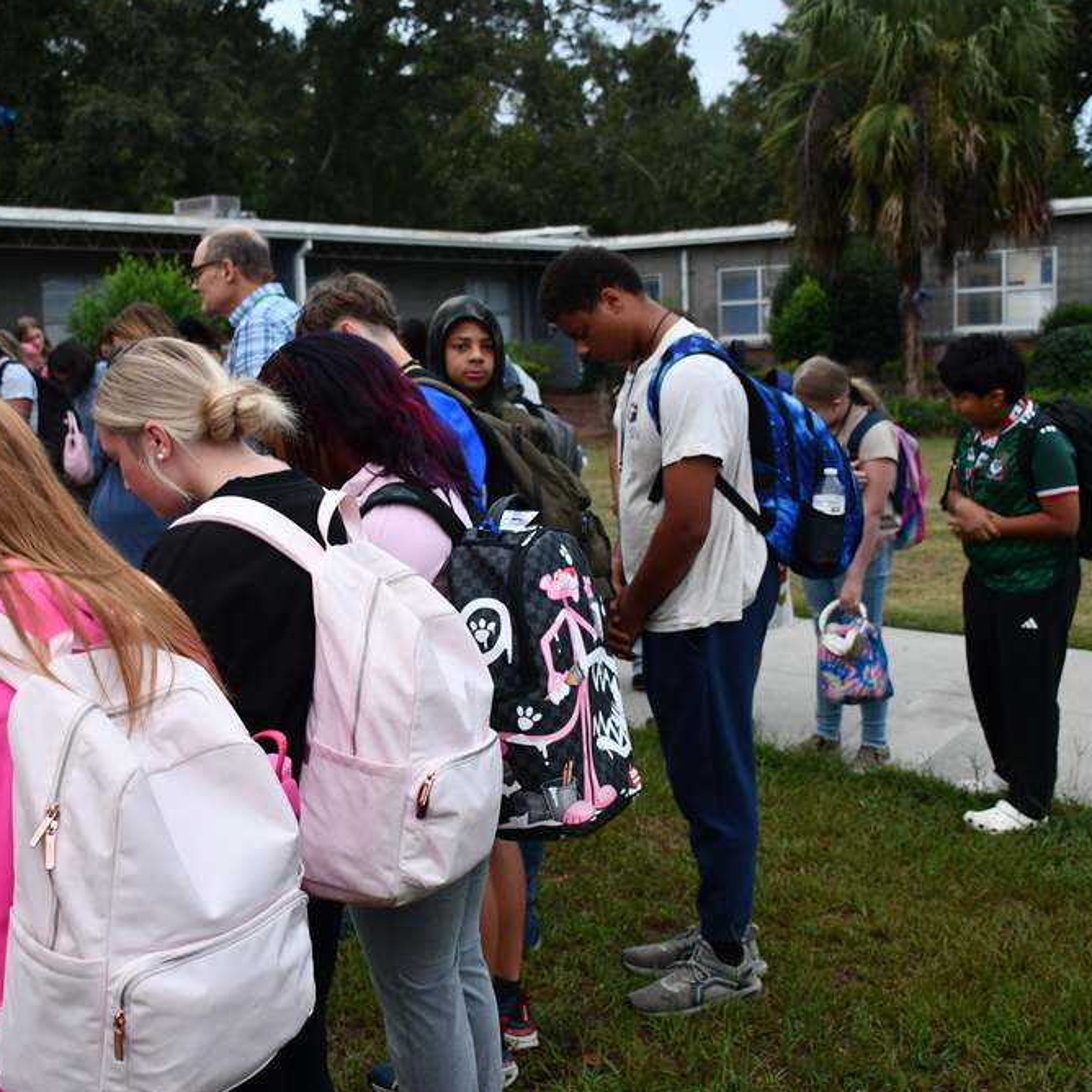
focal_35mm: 43
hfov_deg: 39.0
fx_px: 1535
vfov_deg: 39.2
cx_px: 425
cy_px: 544
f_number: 3.5
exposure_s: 1/125
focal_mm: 22
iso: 800
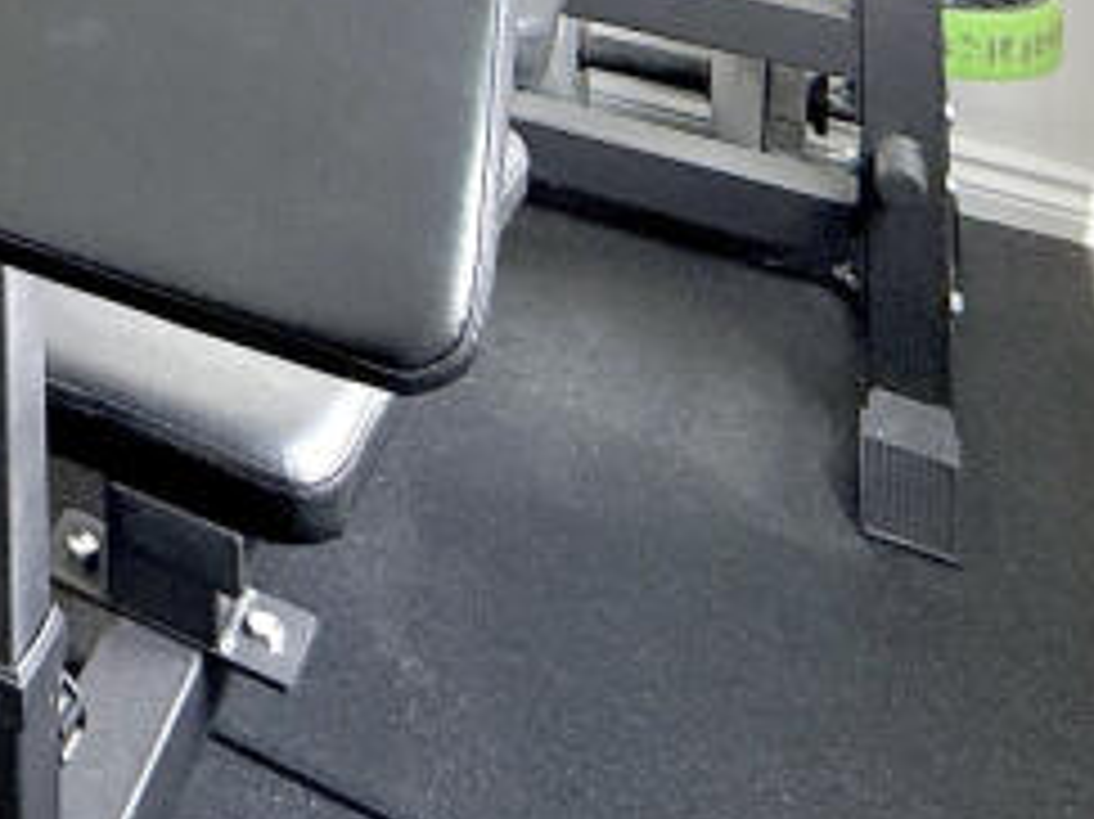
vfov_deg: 17.6
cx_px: -585
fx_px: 1864
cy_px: -814
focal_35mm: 59
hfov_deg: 24.6
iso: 50
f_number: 2.2
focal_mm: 2.22
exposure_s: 1/99
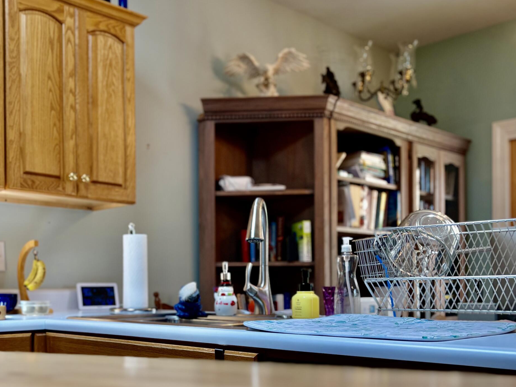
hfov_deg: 44.1
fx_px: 626
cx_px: 170
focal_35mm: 42
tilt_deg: +0.4
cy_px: 277
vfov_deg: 33.8
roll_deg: +0.8
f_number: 1.6
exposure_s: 1/120
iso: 100
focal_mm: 5.96
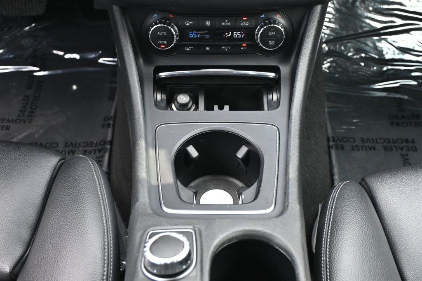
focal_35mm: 51
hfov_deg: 38.9
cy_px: 140
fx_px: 598
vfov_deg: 26.5
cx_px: 211
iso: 1400
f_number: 5
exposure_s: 1/125
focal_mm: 34
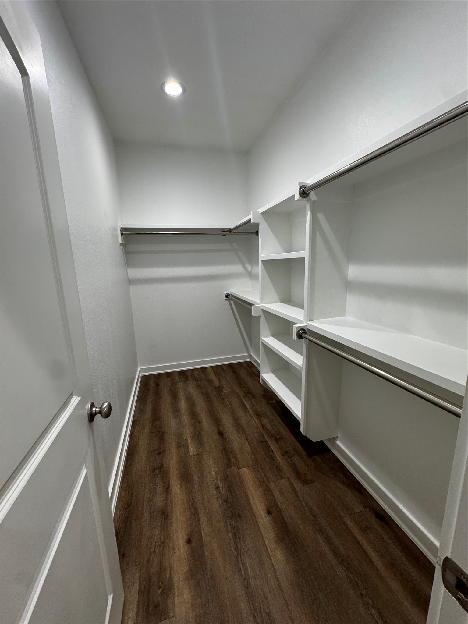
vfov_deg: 102.1
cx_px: 234
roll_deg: +0.9
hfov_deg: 85.7
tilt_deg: -10.9
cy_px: 312
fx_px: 252
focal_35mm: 14
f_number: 2.2
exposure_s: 1/120
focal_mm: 2.22
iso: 250
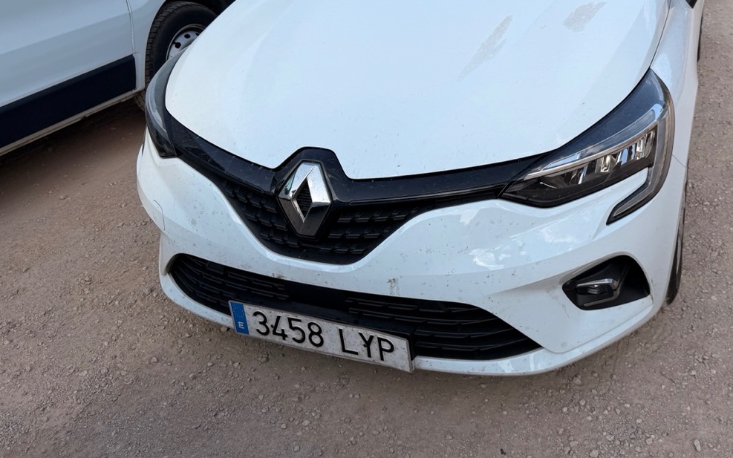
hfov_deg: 57.2
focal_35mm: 33
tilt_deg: -24.5
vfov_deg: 37.7
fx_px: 659
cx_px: 474
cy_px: 137
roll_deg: -4.8
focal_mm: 6.76
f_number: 1.78
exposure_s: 1/1855
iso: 80
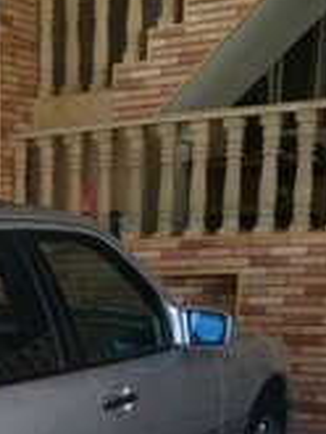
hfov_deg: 20.7
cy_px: 526
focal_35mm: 63
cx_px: -129
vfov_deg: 27.0
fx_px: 790
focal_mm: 3.57
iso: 161
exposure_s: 1/100
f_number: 2
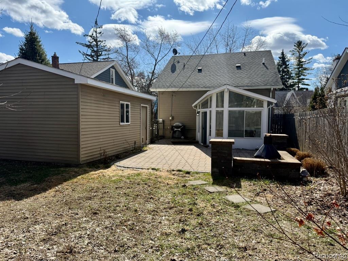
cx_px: 174
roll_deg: -1.0
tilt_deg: -3.8
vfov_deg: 56.8
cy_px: 130
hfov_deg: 71.6
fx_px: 241
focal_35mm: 24
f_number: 1.78
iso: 100
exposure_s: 1/6711
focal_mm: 6.76
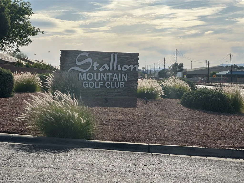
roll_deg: -0.3
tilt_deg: -1.5
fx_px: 543
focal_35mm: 77
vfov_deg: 19.1
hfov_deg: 25.3
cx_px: 122
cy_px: 92
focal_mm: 9
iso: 32
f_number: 2.8
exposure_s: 1/2320
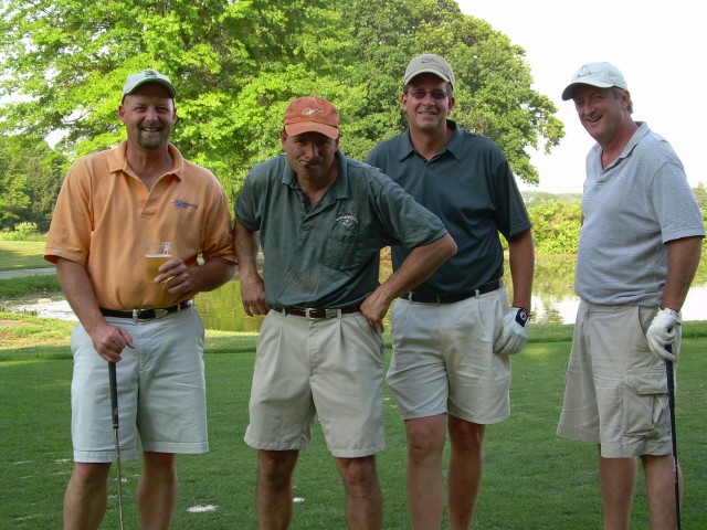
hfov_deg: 29.8
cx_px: 354
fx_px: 1328
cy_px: 265
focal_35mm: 65
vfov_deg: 22.6
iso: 50
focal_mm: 11
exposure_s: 1/149
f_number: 3.6
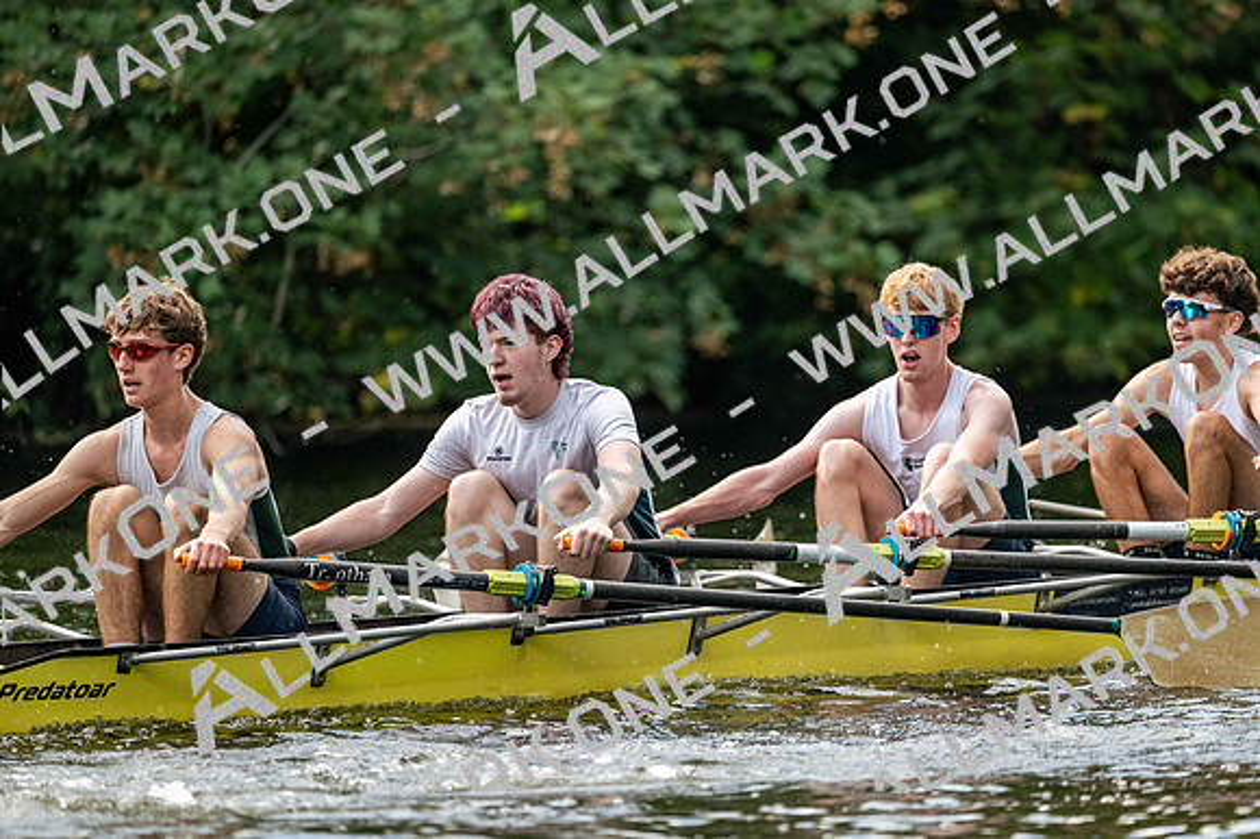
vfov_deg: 3.4
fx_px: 13995
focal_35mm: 400
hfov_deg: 5.2
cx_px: 630
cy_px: 420
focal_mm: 400
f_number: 4.5
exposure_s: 1/2500
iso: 1600
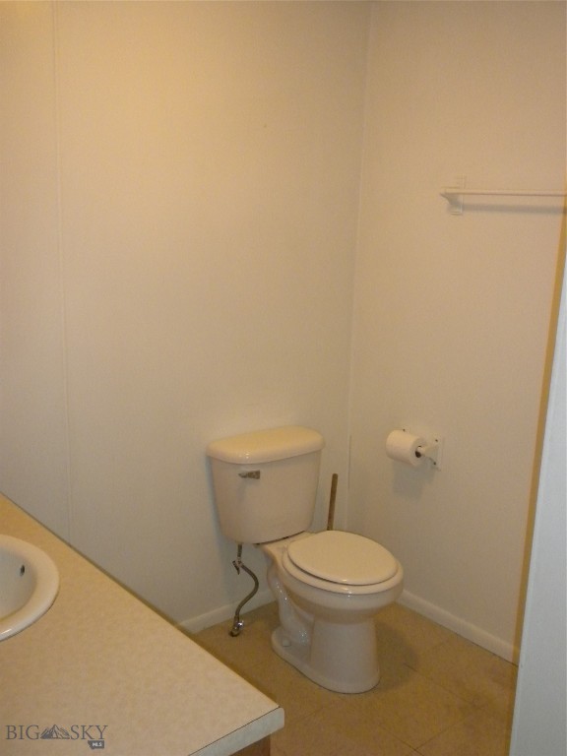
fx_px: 808
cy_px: 378
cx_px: 284
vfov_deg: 50.1
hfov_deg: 38.7
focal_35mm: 37
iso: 400
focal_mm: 6.6
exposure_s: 1/30
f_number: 3.5
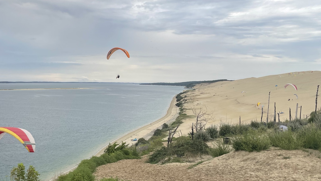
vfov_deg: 29.7
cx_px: 162
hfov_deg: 50.5
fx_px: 341
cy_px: 98
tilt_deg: -2.9
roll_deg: -0.4
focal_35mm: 40
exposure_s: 1/213
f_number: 1.6
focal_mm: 4.2
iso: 32
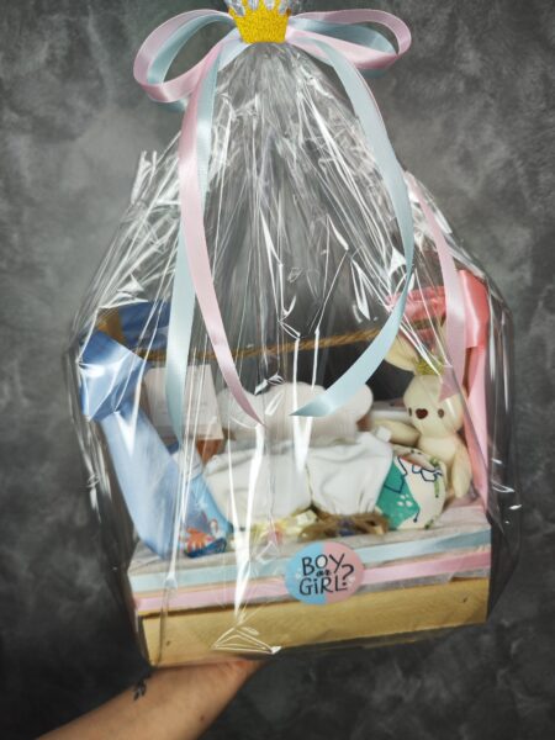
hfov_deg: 58.9
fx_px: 492
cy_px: 370
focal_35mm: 23
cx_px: 278
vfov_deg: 73.9
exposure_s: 1/185
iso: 50
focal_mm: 7.01
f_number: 1.69
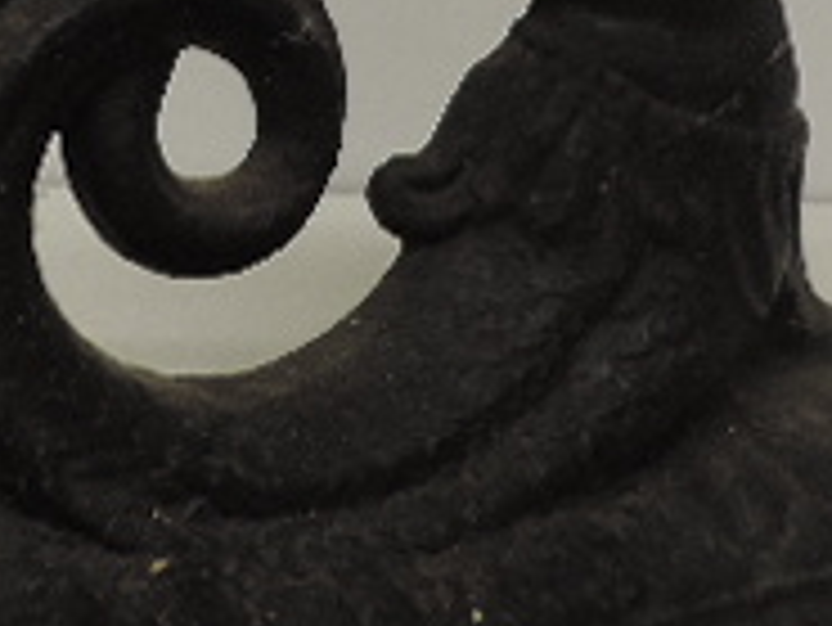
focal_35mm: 97
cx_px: 315
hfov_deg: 20.2
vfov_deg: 14.8
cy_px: -86
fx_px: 2333
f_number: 3.1
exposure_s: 1/30
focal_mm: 4.9
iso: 360
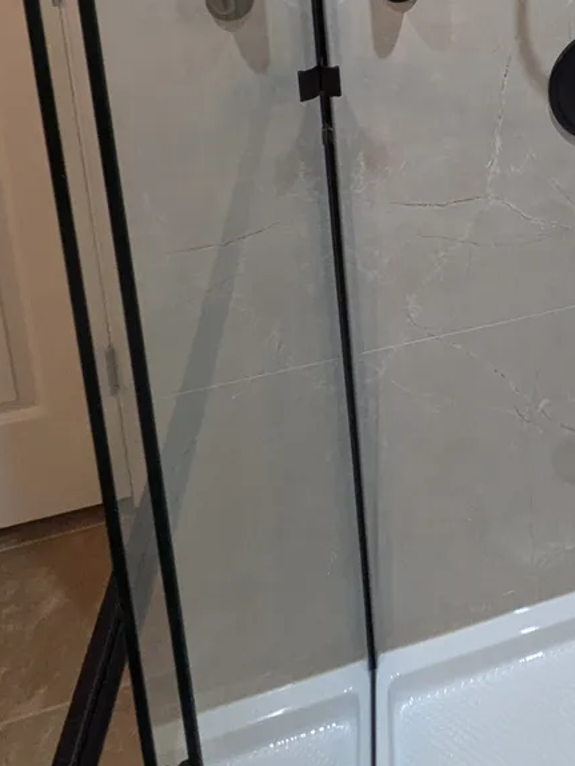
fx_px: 863
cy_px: -155
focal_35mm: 39
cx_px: 636
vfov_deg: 36.7
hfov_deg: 32.3
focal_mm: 1.83
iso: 292
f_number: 2.2
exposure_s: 1/40
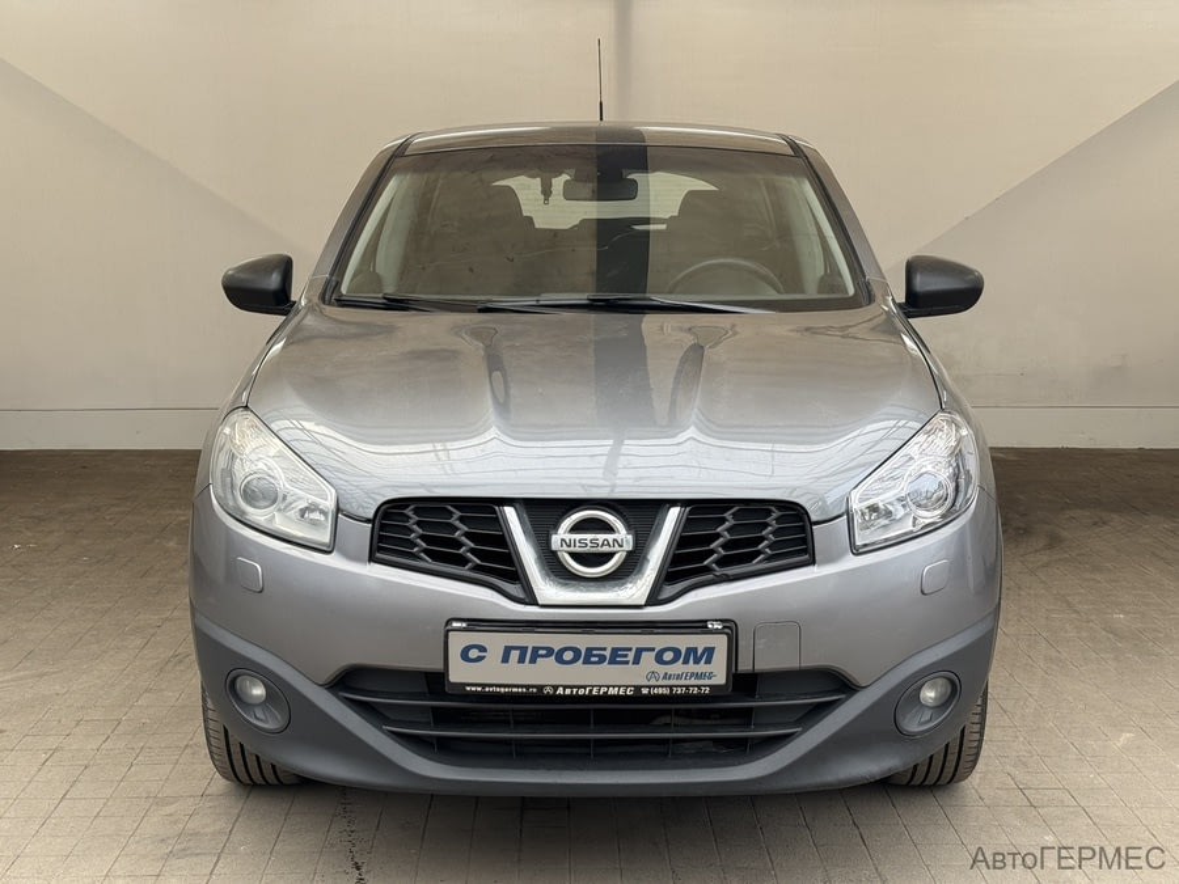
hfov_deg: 39.7
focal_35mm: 48
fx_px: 1635
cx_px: 590
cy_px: 442
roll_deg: -1.2
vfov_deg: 30.3
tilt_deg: -11.2
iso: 64
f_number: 1.78
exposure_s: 1/633
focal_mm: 6.76
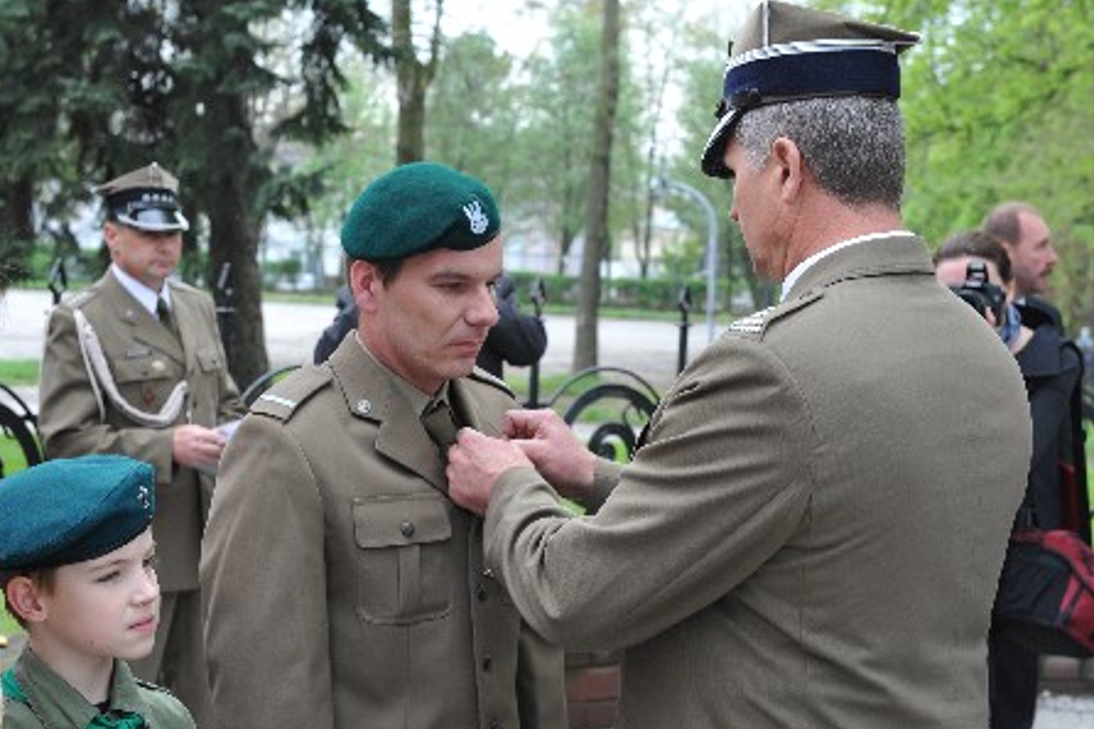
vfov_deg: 18.4
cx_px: 515
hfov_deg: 27.3
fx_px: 2248
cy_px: 382
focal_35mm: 74
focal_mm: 66
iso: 640
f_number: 8
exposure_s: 1/250
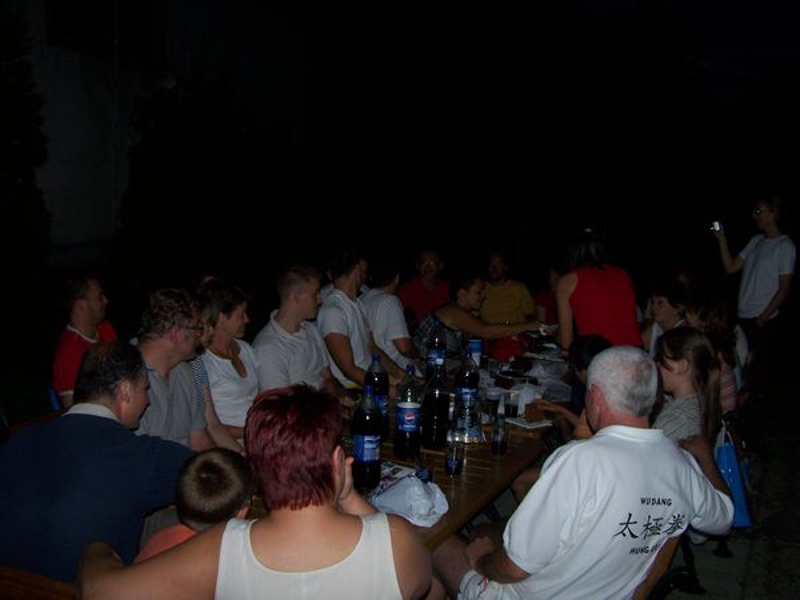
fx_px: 878
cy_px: 300
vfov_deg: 37.7
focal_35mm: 38
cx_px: 400
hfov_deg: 49.0
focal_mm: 6.3
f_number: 2.8
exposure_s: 1/60
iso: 80
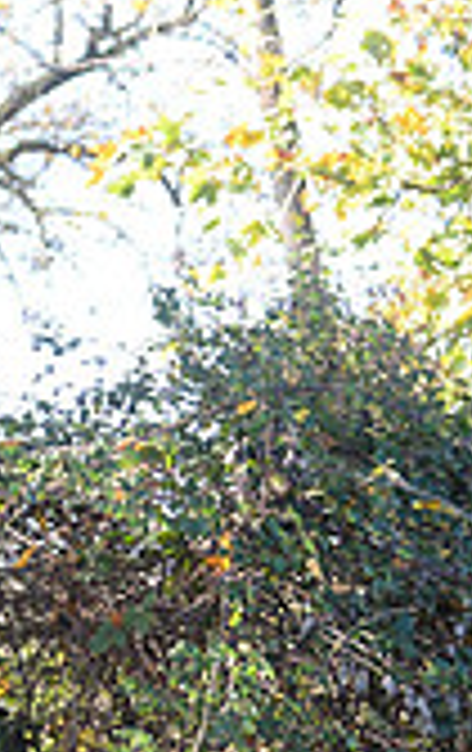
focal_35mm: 247
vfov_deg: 8.5
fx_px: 5062
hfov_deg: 5.2
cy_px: 513
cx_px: -629
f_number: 2.8
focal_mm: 70
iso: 1000
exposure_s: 1/1000
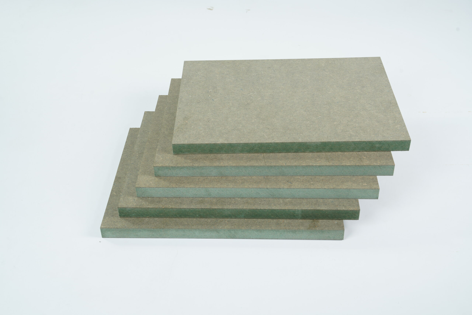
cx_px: 236
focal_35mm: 46
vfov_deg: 29.2
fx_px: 603
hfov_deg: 42.7
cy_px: 158
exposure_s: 1/160
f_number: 10
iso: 100
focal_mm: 46
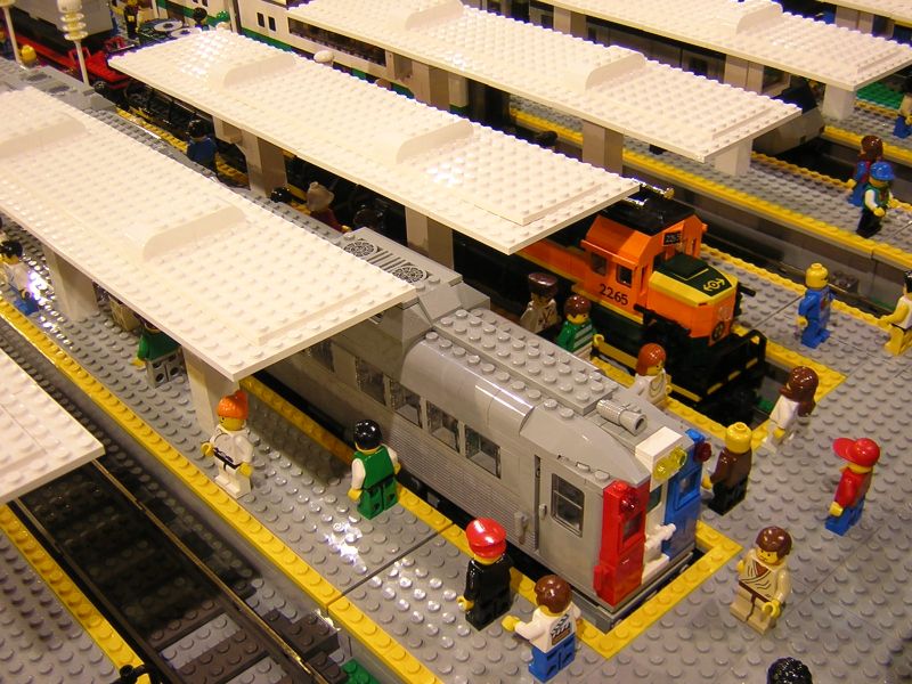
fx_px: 1054
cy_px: 342
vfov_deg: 36.0
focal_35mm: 40
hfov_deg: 46.8
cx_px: 456
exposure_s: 1/7.7
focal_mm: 5.2
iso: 100
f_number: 2.7
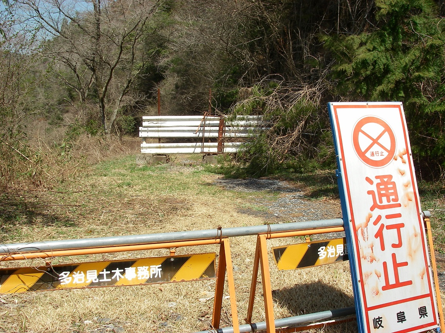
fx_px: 489
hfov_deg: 49.0
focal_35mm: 38
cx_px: 222
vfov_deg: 37.7
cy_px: 166
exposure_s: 1/160
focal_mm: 6.3
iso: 64
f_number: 6.6
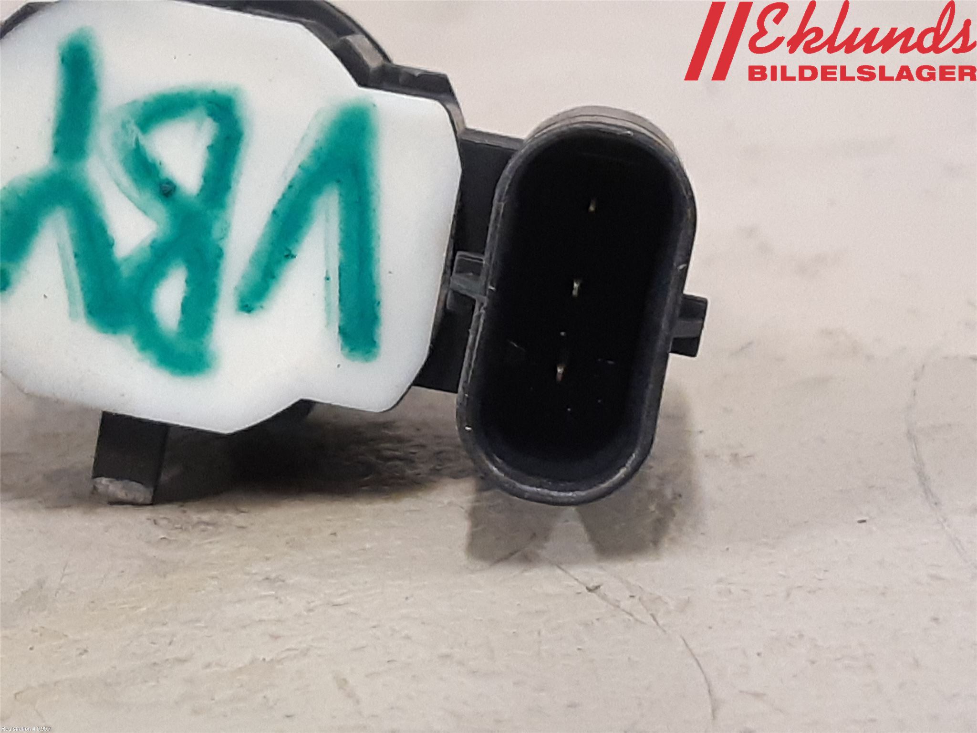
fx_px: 734
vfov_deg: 53.1
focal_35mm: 26
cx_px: 488
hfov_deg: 67.3
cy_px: 366
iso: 250
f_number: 1.7
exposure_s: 1/50
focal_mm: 3.93
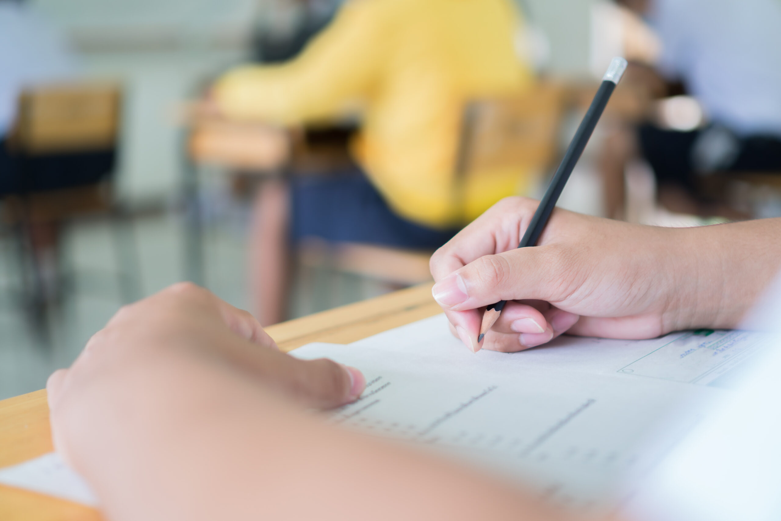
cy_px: 260
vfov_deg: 25.8
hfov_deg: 37.8
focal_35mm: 52
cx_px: 390
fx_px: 1139
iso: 100
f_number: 1.8
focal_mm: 35
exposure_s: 1/50
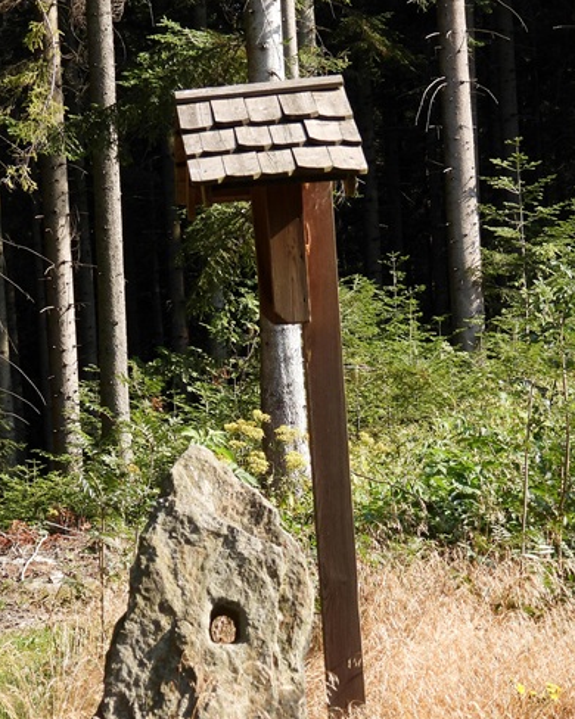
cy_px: 516
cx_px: 251
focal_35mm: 168
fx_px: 3576
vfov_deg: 11.5
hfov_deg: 9.2
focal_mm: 18.7
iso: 100
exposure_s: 1/320
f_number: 4
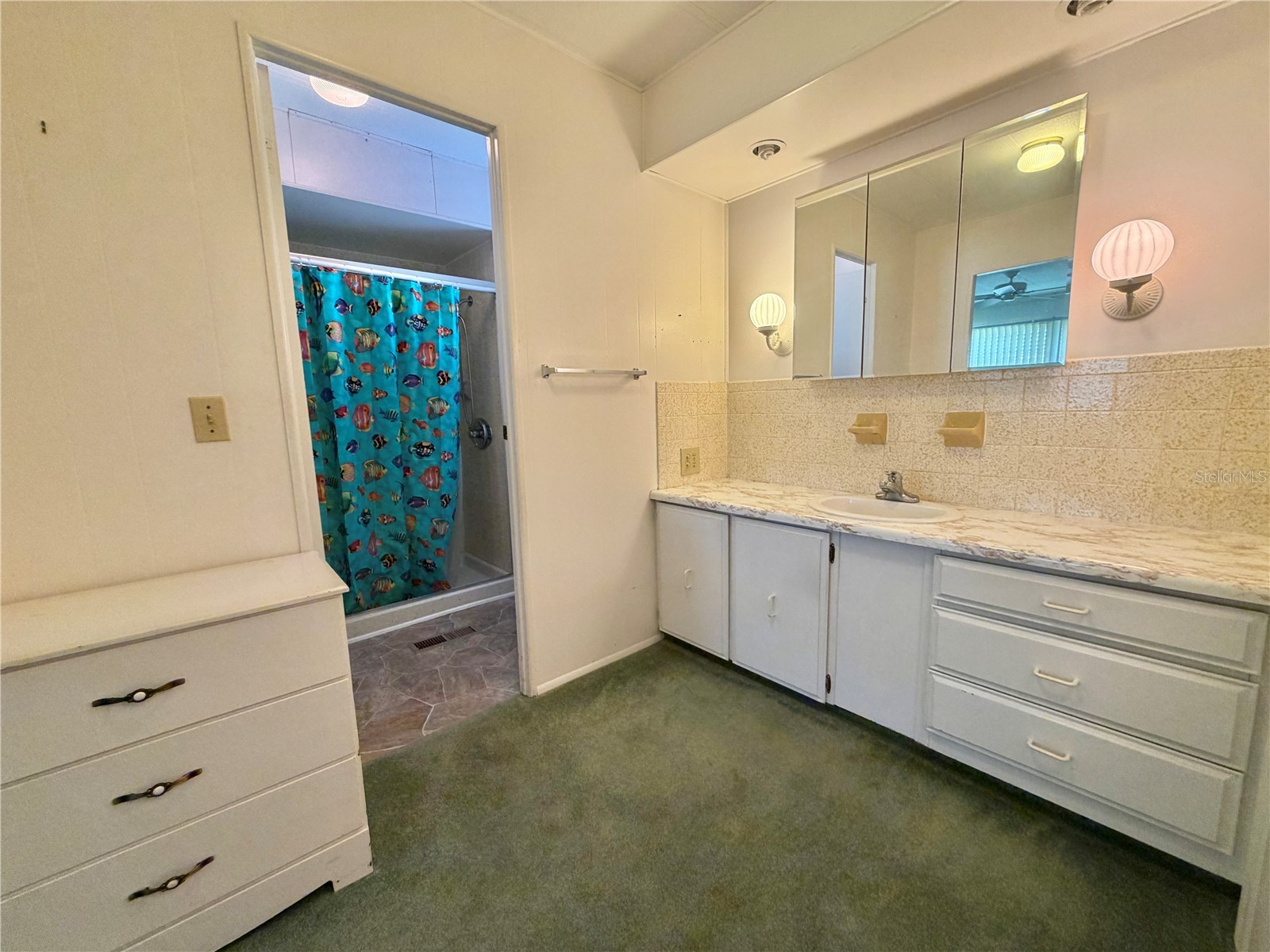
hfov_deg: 102.1
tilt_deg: -8.6
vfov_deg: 85.7
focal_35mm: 14
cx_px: 635
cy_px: 476
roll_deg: +1.7
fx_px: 514
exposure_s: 1/60
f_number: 2.2
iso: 200
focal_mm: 2.22
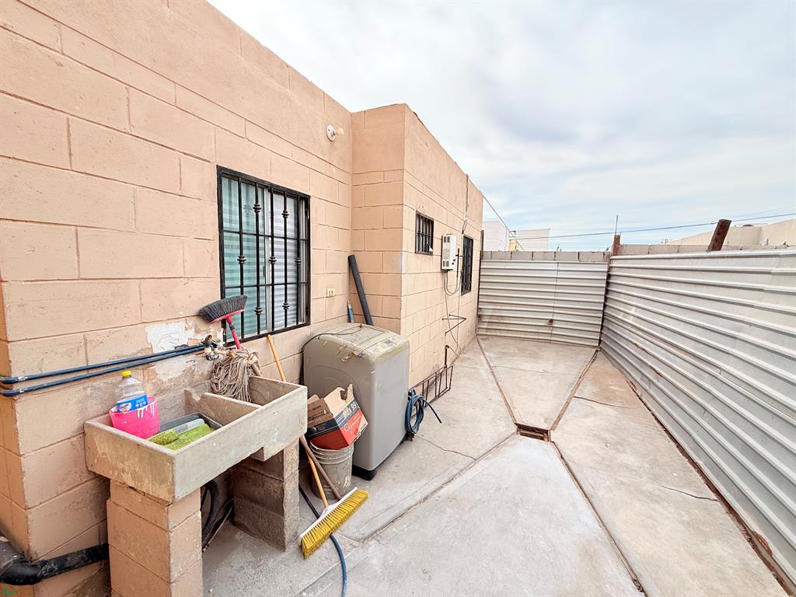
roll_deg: -1.1
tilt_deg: -5.4
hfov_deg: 102.1
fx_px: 322
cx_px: 398
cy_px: 298
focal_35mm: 14
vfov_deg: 85.7
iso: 50
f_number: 2.2
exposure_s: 1/985
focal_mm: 2.22
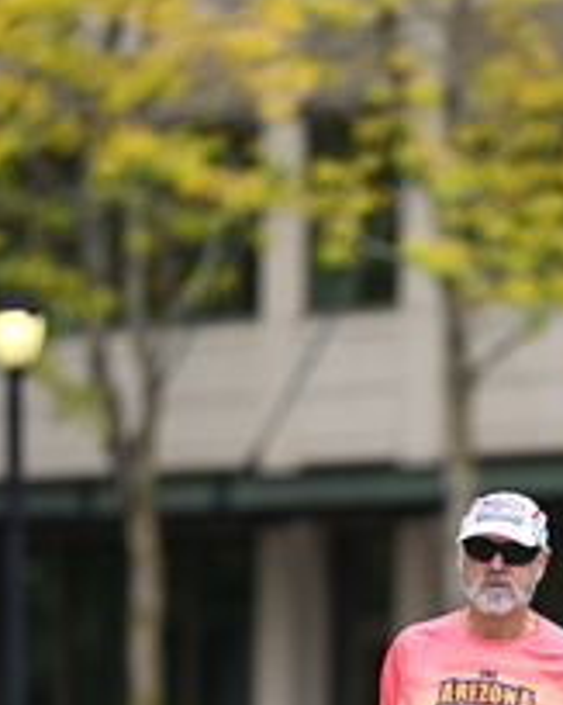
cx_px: 509
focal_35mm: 506
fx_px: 10547
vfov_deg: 3.8
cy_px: 688
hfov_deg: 3.1
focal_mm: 200
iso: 640
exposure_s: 1/2000
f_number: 2.8
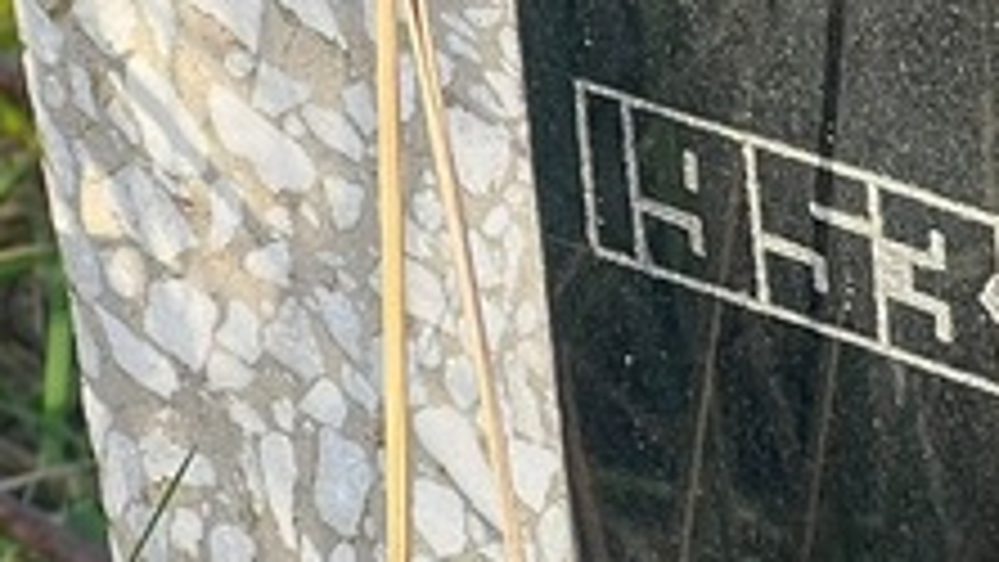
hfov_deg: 7.0
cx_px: 1530
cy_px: -126
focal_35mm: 302
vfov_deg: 4.0
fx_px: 8002
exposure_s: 1/99
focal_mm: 9
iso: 32
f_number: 2.8
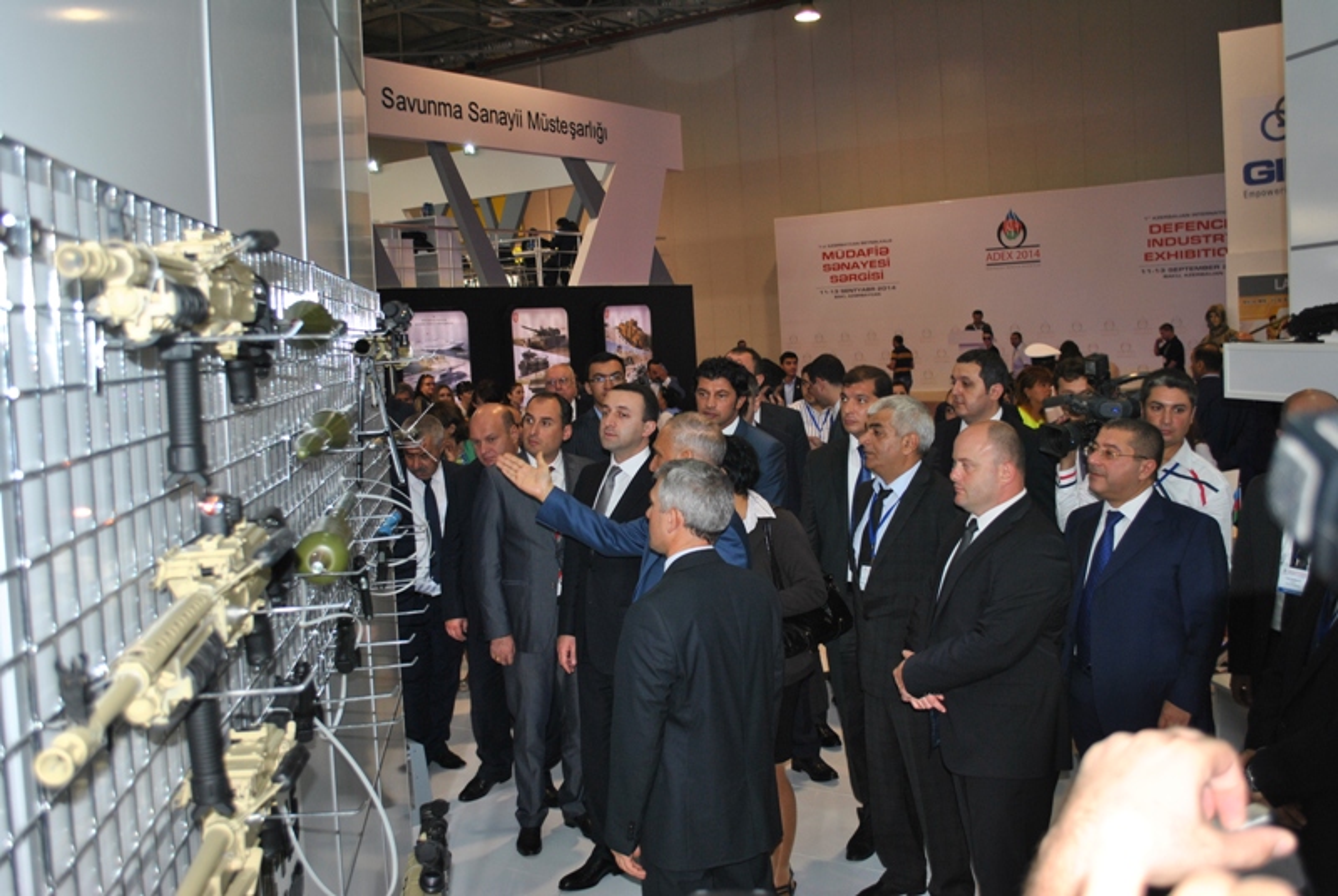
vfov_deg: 40.1
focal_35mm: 33
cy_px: 448
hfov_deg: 57.2
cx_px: 669
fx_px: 1228
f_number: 4
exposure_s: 1/60
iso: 200
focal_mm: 22
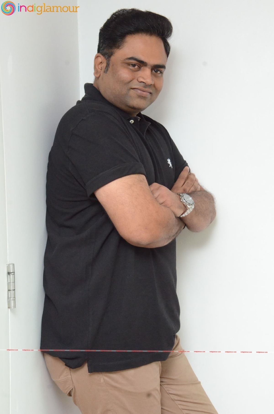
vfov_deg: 28.1
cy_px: 207
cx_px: 137
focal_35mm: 72
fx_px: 826
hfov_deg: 18.8
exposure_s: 1/125
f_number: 8
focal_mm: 48
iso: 5000
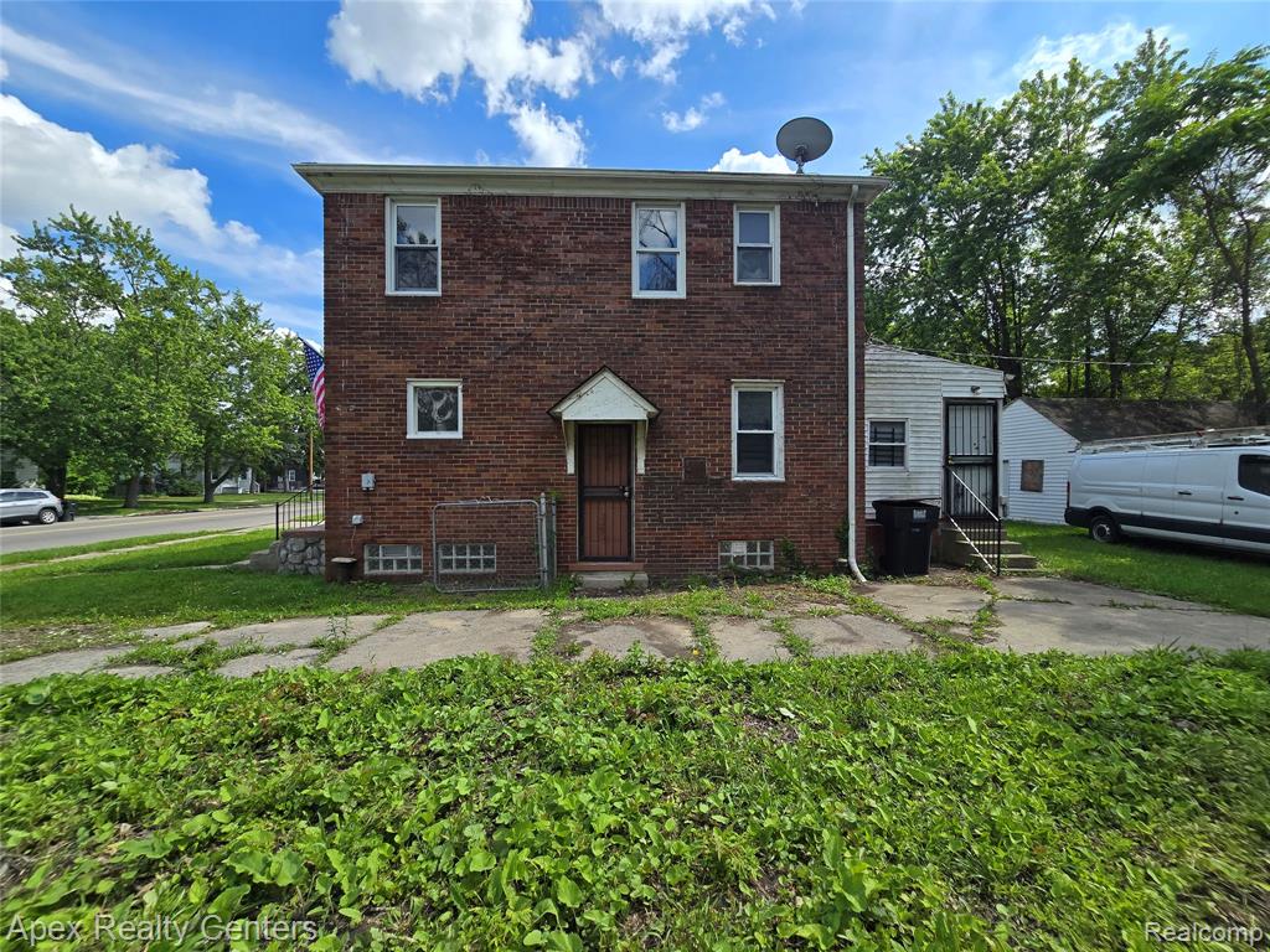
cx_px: 635
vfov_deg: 89.9
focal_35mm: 13
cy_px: 476
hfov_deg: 106.2
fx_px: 477
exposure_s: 1/1756
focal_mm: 2.2
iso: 50
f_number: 2.2
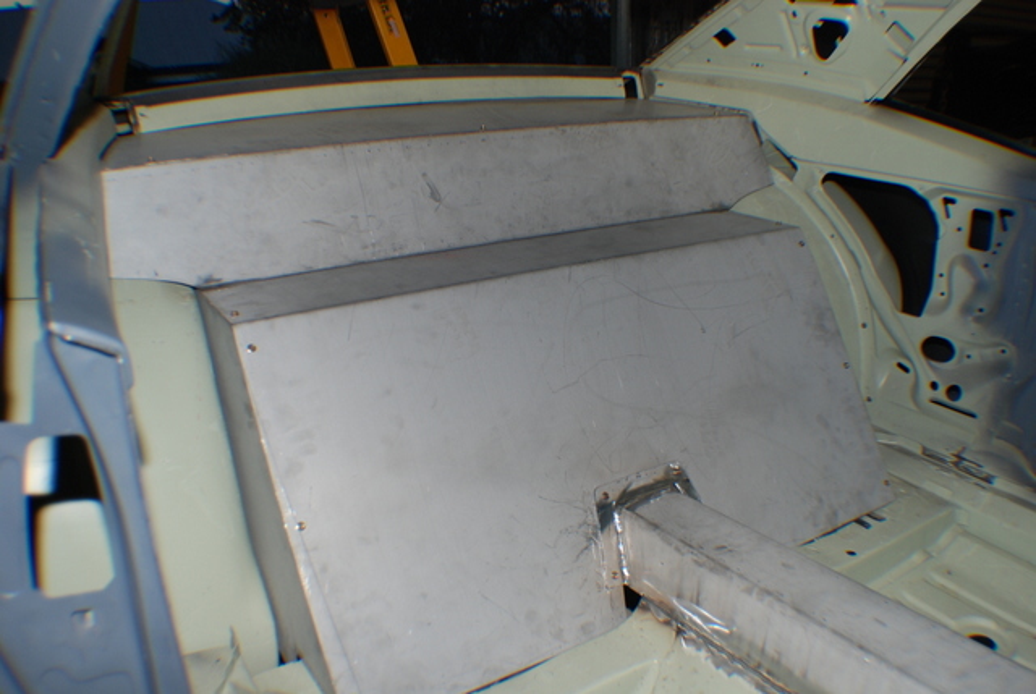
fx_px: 1124
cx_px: 518
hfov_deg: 49.5
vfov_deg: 34.3
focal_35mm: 39
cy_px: 347
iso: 200
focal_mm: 26
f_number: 4
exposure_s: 1/60
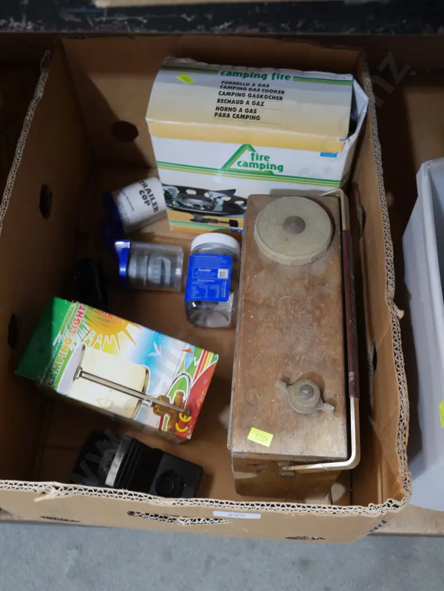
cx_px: 222
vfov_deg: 51.3
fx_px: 615
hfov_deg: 39.7
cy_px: 296
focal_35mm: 36
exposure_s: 1/60
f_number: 4
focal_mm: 18
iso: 1250
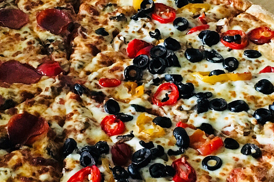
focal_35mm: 92
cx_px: 87
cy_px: 64
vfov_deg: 14.8
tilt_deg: -36.6
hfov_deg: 22.0
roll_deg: -0.2
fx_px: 700
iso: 250
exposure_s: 1/15
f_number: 2.2
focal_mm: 4.15
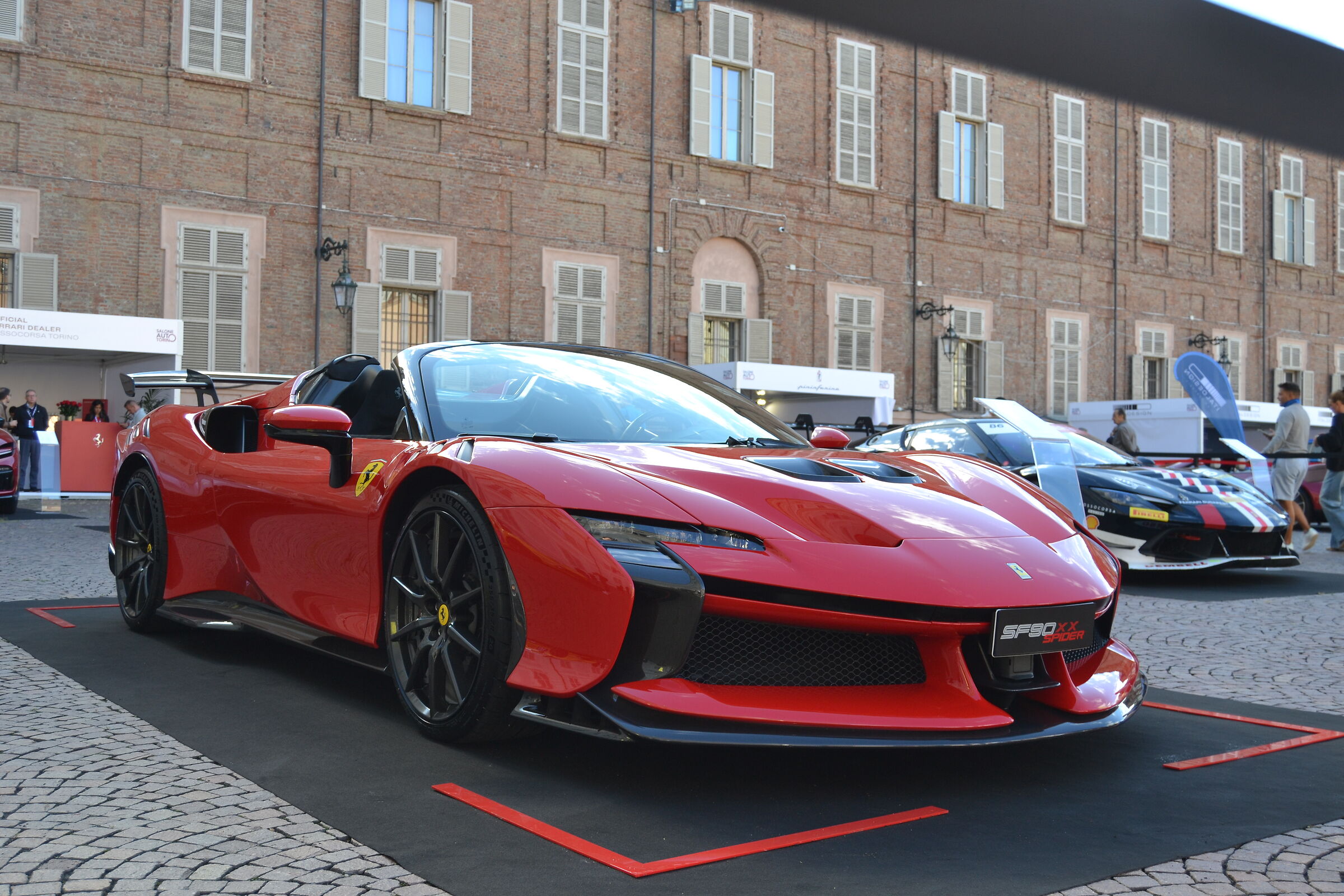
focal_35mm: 39
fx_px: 1456
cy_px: 448
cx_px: 672
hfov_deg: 49.6
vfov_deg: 34.2
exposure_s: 1/125
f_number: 5.6
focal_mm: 26
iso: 180
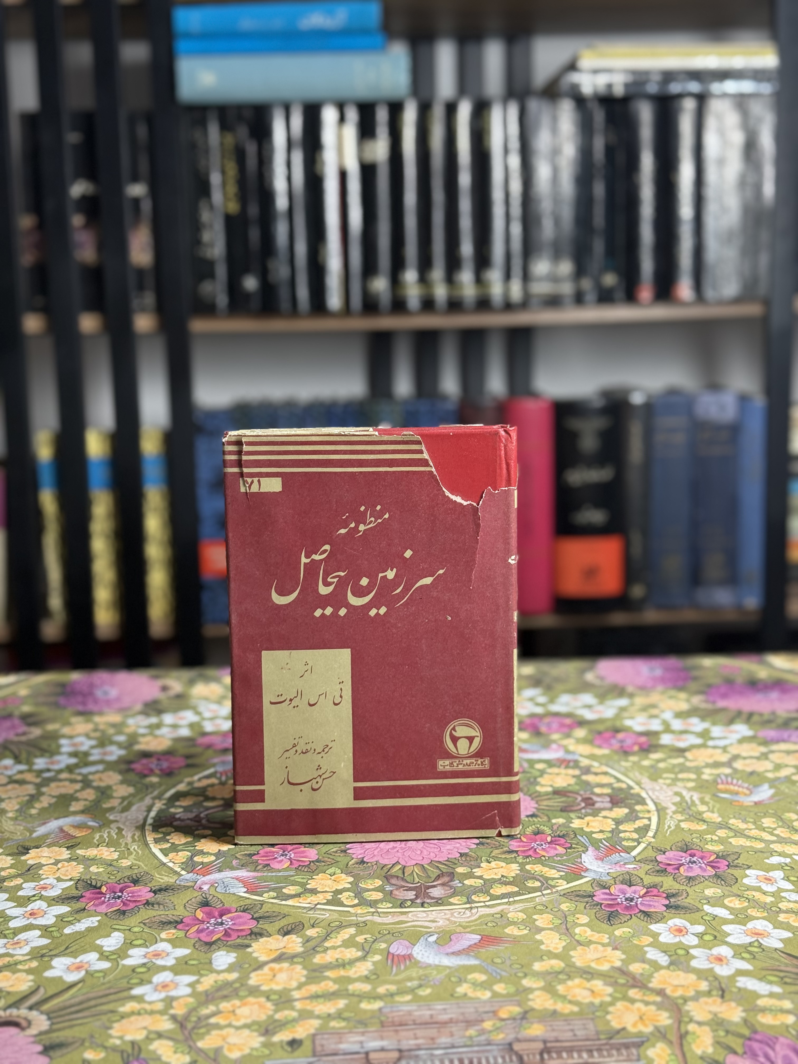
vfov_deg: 39.7
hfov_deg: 30.3
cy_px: 532
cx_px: 399
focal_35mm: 48
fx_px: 1475
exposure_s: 1/100
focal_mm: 6.76
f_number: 1.78
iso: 160
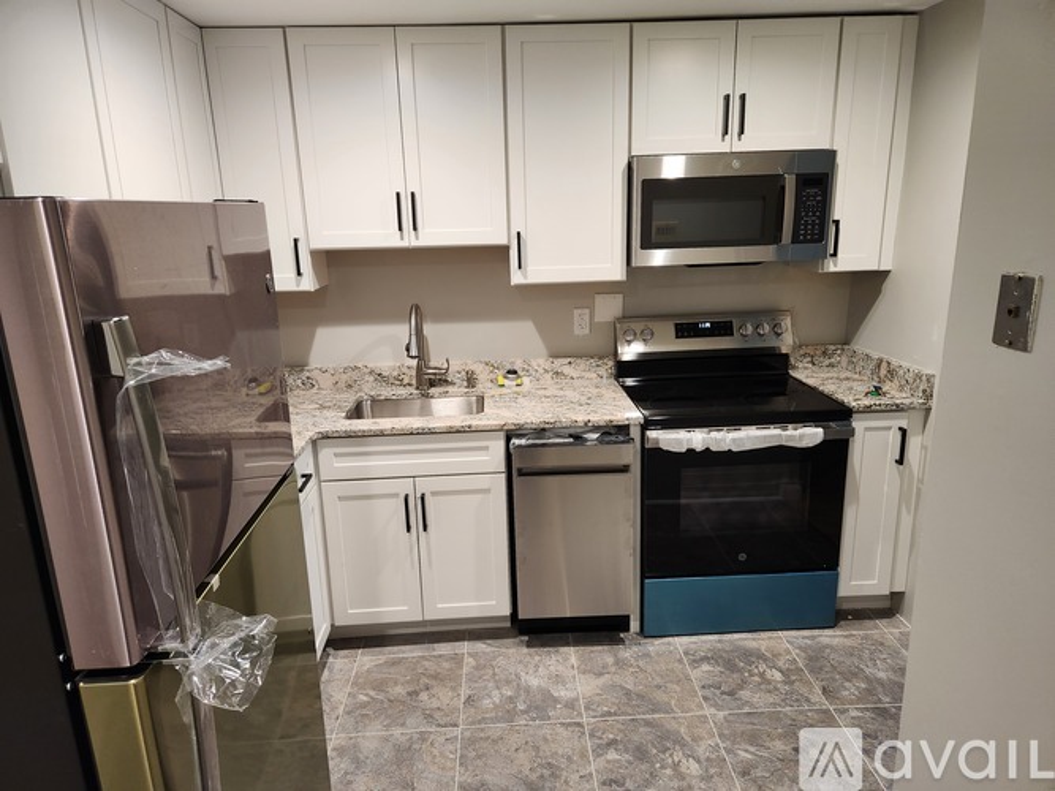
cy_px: 396
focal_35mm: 23
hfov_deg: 73.9
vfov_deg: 58.9
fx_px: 701
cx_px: 528
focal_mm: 5.4
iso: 320
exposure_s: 1/120
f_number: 1.8
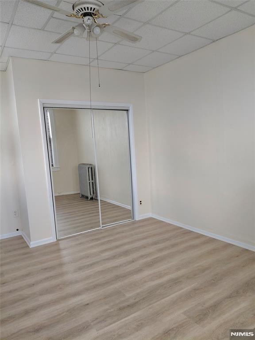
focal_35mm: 25
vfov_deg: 69.4
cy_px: 170
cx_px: 128
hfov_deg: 54.9
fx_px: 246
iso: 80
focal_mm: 4.69
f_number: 1.8
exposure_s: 1/120
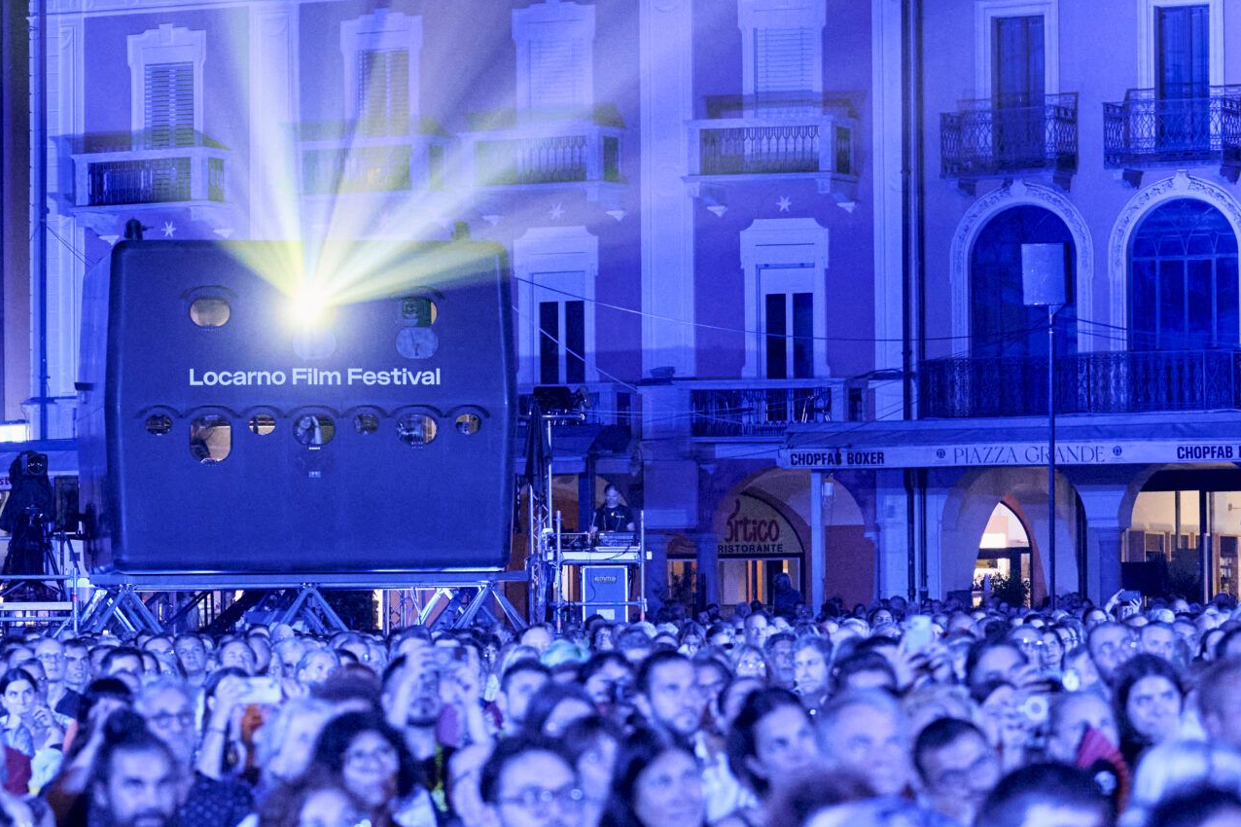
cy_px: 334
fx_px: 5445
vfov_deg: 8.7
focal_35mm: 158
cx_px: 705
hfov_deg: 13.0
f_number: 2.8
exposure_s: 1/100
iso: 8000
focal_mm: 70
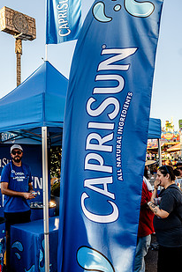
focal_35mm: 35
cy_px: 139
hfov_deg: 37.3
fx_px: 265
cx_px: 56
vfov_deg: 54.4
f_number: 4
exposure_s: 1/160
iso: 100
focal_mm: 24
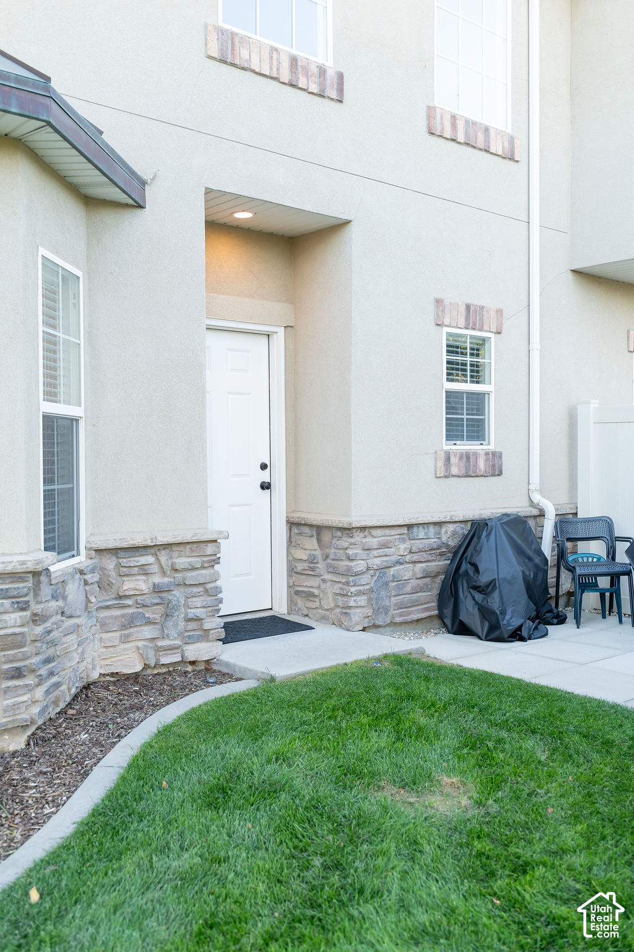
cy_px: 476
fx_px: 925
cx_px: 317
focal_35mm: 35
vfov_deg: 54.4
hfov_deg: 37.9
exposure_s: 1/320
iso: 500
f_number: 3.5
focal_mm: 35
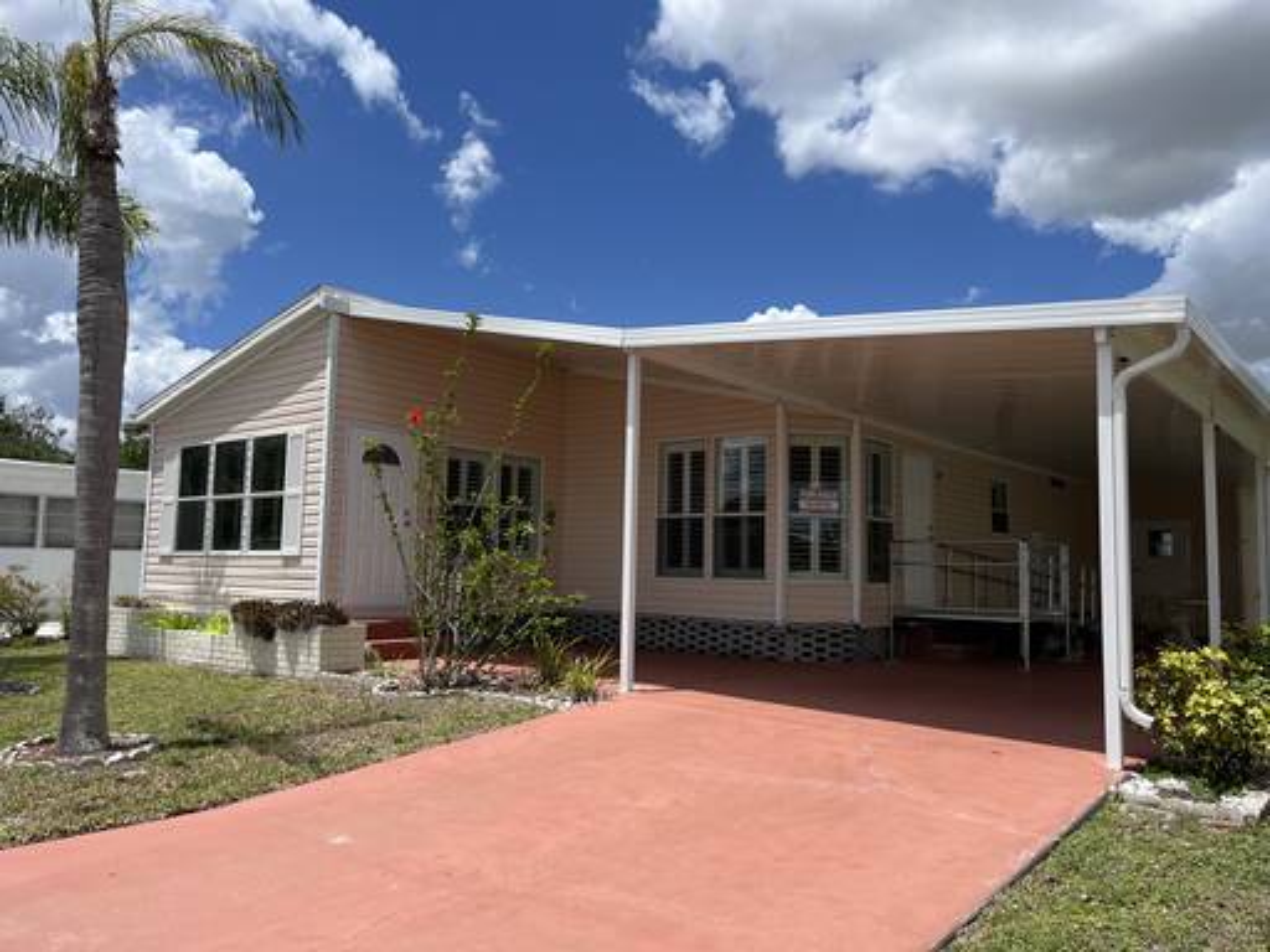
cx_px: 635
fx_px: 954
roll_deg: -1.2
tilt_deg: +4.8
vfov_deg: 53.1
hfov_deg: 67.3
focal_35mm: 26
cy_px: 476
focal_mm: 5.1
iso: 50
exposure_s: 1/4854
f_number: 1.6
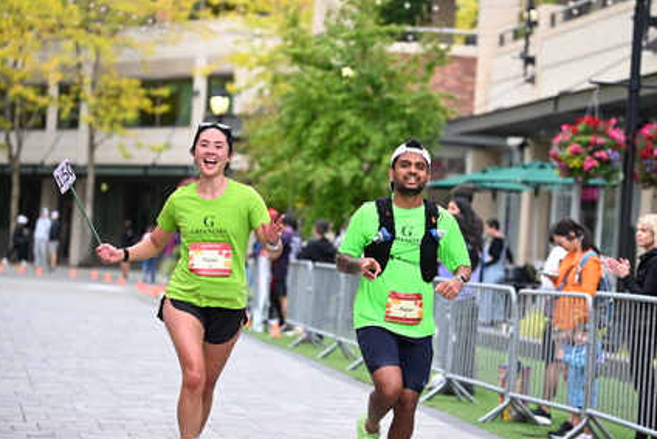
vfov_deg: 10.8
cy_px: 232
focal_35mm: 127
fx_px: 2318
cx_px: 403
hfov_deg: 16.1
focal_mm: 98
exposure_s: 1/2000
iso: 800
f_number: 2.8
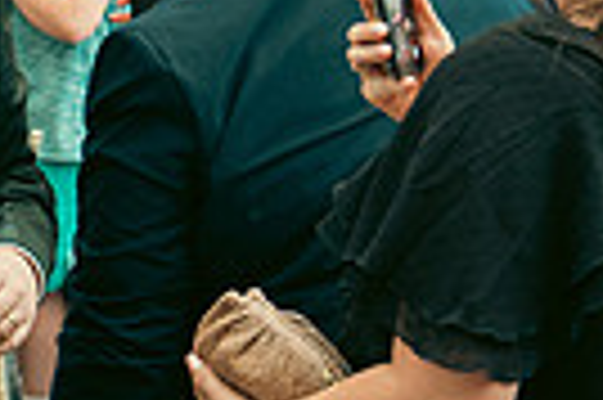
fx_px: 2392
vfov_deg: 9.6
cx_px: -464
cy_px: 267
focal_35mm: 143
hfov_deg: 13.1
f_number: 3.5
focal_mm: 33
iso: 640
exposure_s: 1/200
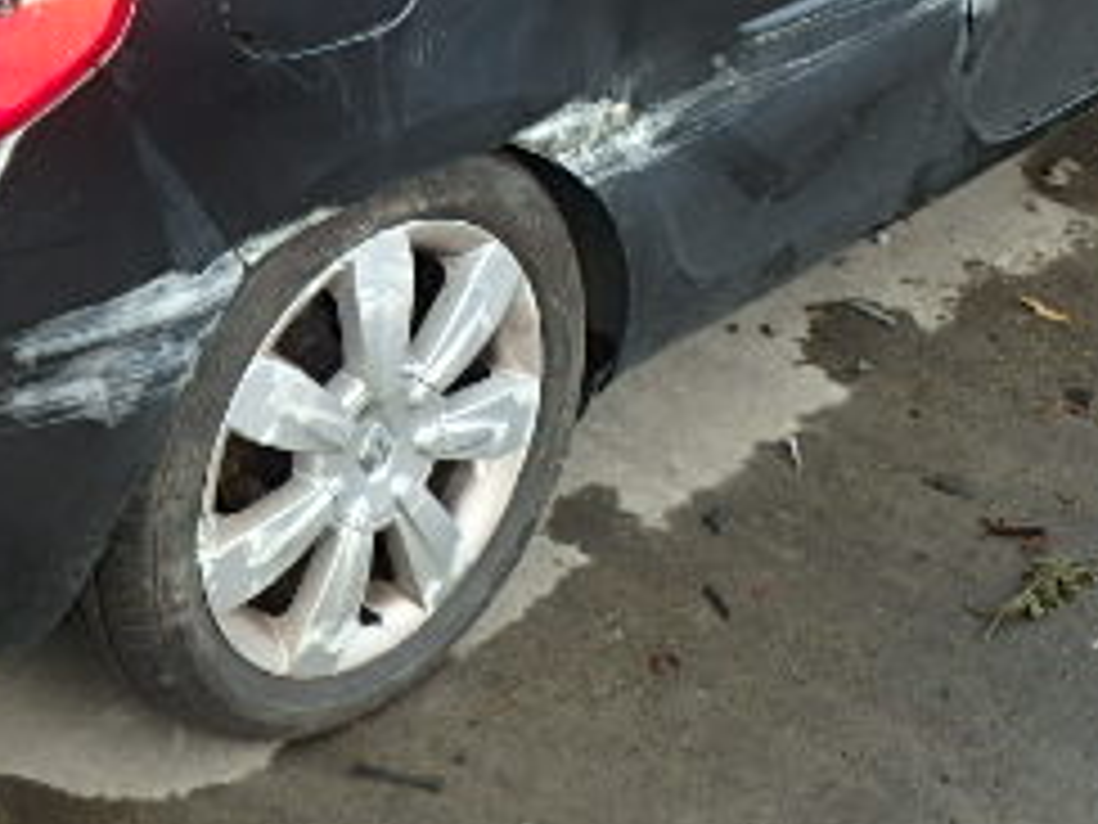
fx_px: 2823
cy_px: -41
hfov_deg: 21.9
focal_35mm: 89
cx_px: 374
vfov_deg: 16.2
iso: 125
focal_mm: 6
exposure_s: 1/80
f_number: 4.9
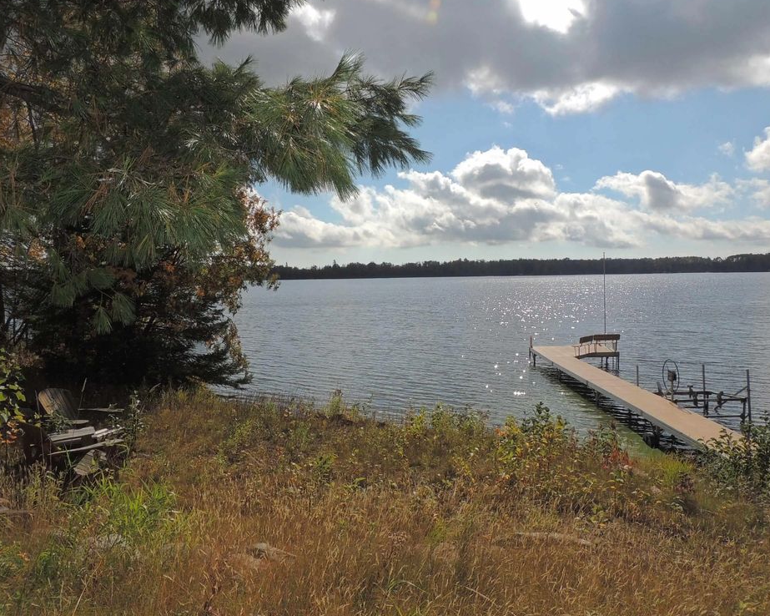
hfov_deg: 66.0
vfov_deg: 54.9
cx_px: 366
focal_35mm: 26
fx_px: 592
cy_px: 309
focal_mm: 4.3
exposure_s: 1/1600
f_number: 4.2
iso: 100
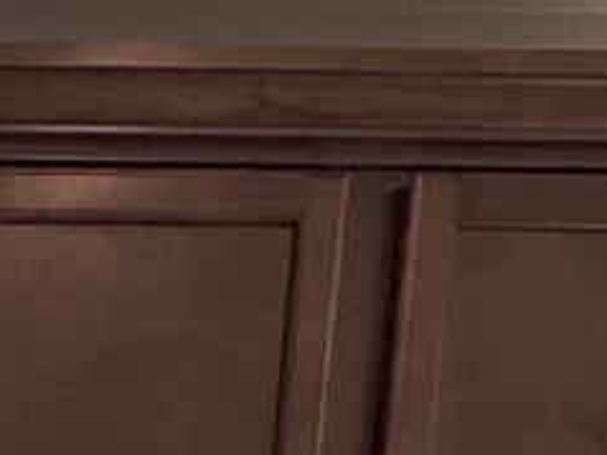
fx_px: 1437
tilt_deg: -8.3
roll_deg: -0.5
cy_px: 1248
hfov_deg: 18.0
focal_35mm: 82
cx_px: -544
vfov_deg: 12.1
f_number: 2.2
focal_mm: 2.22
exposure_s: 1/201
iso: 64
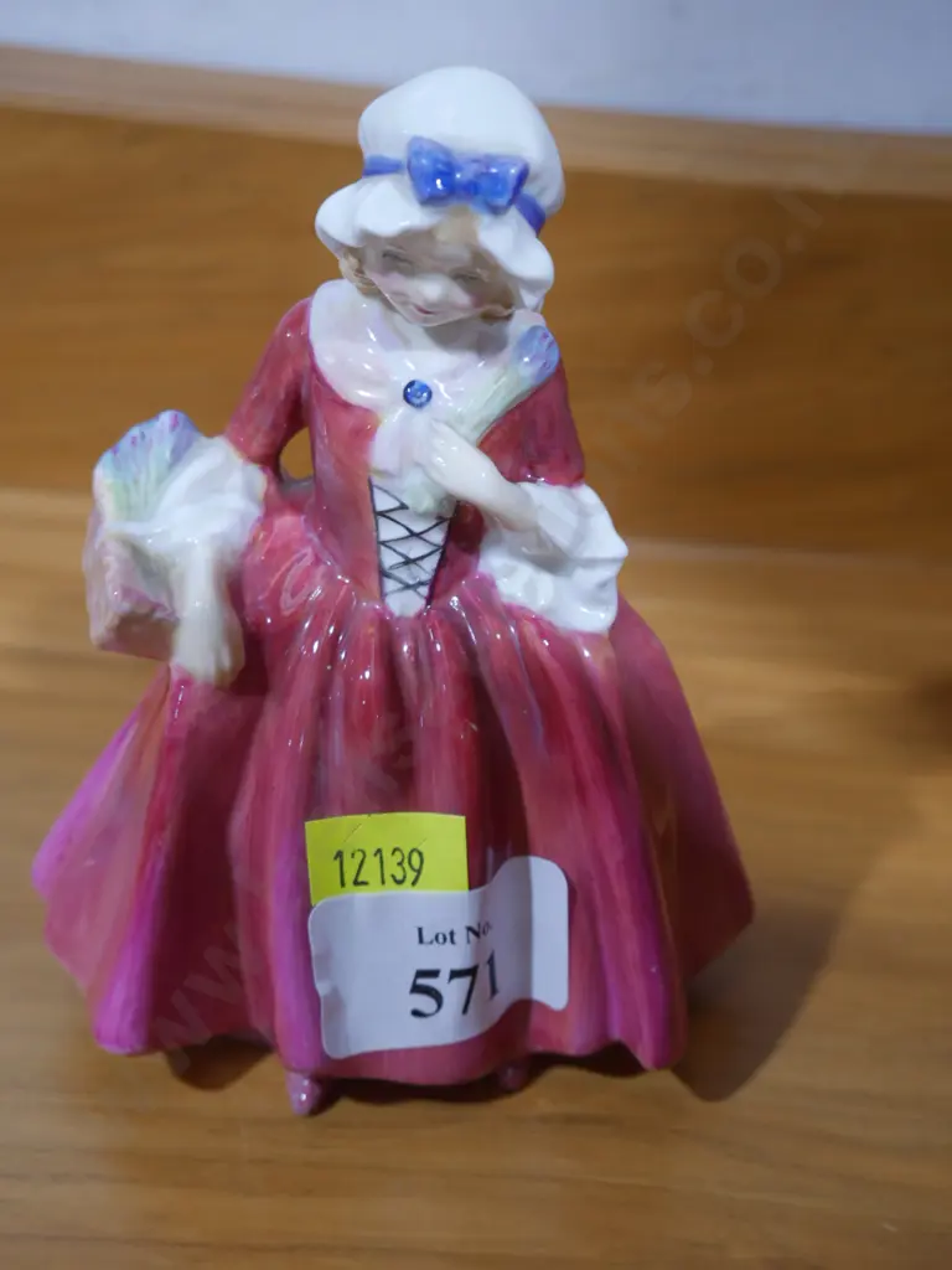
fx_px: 2127
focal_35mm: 58
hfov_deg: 25.2
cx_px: 476
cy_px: 635
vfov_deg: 33.2
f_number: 5.4
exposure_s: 1/60
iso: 1000
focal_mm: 29
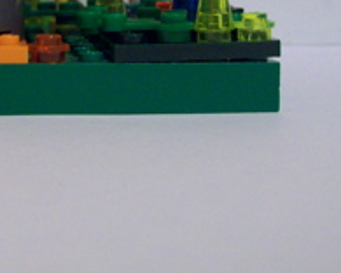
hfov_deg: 20.7
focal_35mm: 90
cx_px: 16
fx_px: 908
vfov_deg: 16.5
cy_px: -38
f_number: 2.7
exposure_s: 1/8
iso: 200
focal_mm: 6
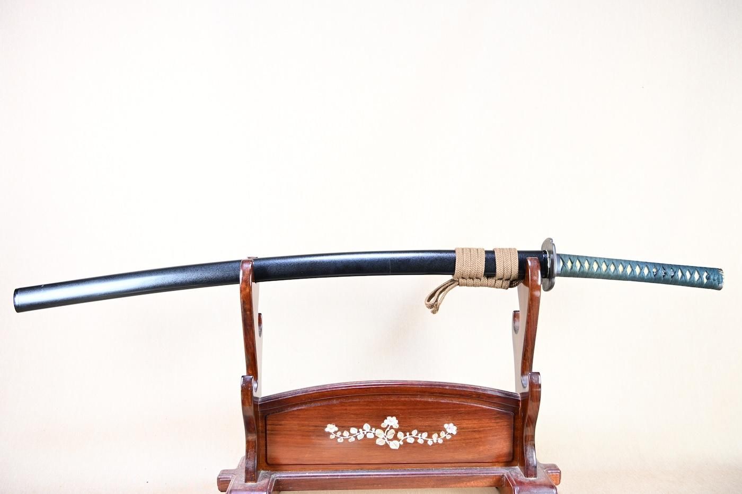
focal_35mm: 29
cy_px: 247
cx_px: 371
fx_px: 603
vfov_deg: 44.6
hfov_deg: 63.2
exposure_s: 1/2
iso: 100
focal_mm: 19.5
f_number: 3.5
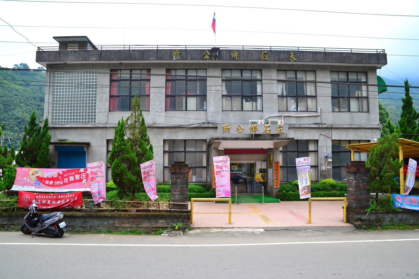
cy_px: 140
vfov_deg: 53.1
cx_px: 210
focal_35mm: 24
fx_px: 279
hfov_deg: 73.7
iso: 400
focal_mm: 16
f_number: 6.3
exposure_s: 1/60
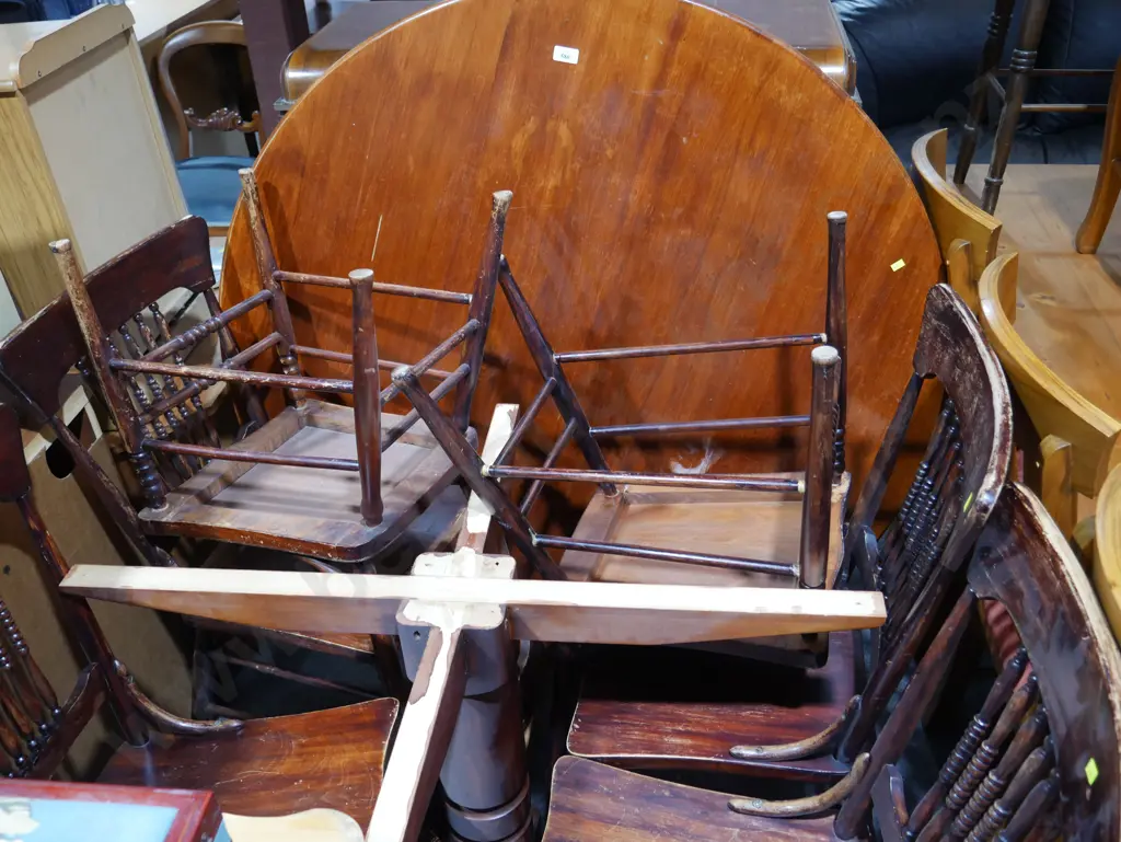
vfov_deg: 44.2
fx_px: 1037
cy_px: 421
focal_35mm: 32
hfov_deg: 56.8
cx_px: 560
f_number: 3.6
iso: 800
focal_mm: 16
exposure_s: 1/60
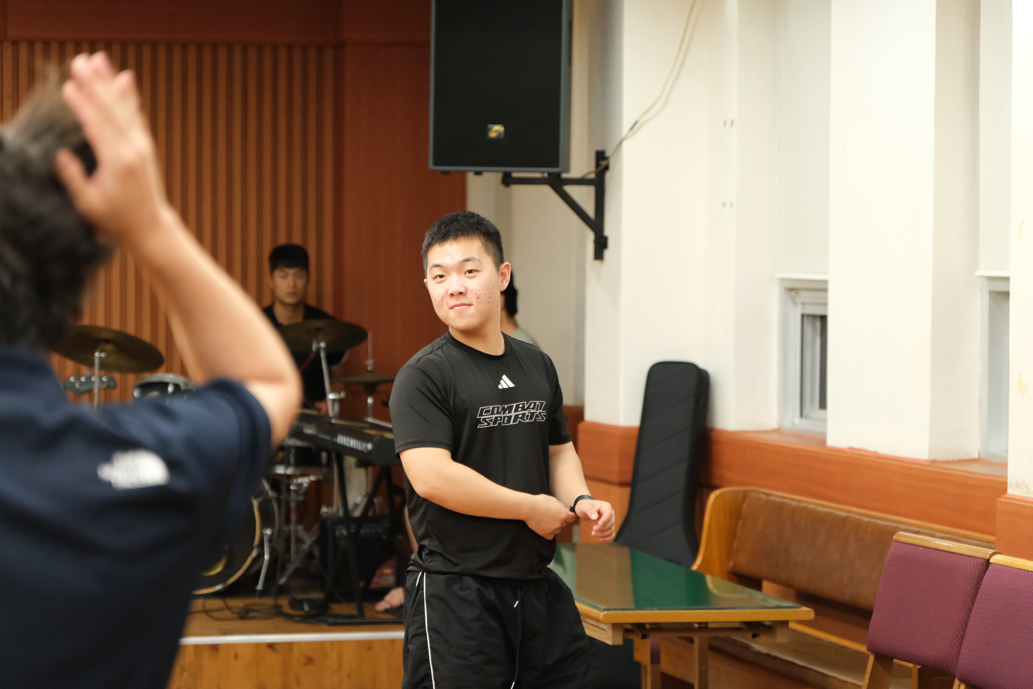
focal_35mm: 105
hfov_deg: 19.5
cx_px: 516
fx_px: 3013
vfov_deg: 13.0
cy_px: 344
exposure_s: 1/250
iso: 3200
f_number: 2.8
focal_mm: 70
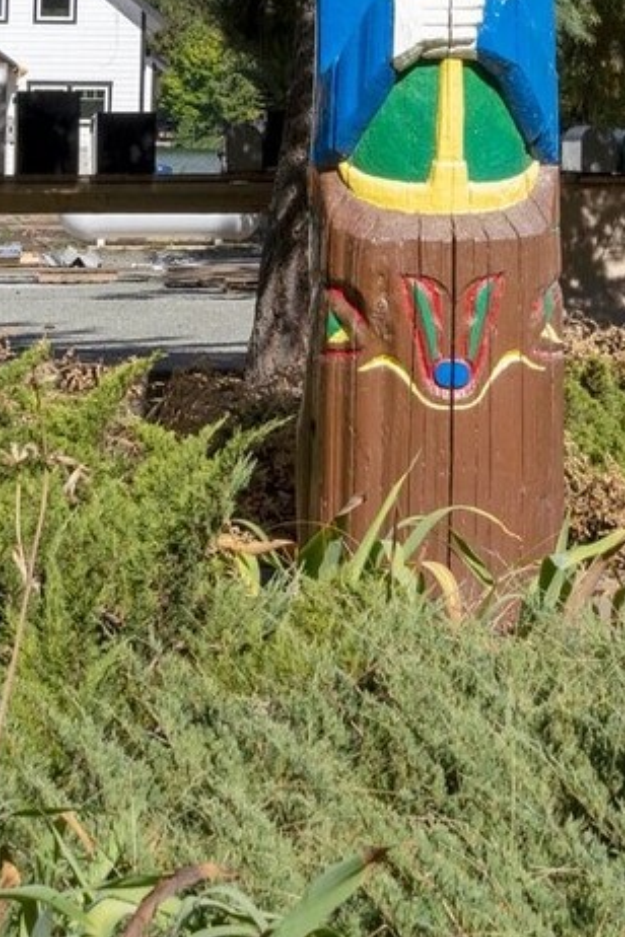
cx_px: 499
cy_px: -379
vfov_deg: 17.3
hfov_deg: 12.5
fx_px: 2838
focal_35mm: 109
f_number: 11
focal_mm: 35
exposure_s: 1/60
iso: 100
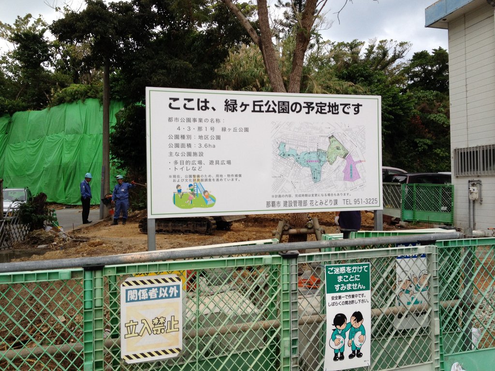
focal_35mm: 35
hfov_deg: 52.6
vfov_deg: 40.7
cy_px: 186
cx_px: 248
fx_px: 500
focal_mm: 4.28
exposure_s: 1/230
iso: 50
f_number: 2.4
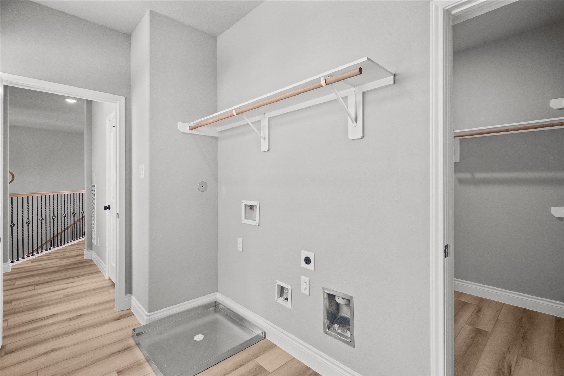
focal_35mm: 16
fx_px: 251
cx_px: 282
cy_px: 188
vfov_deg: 73.7
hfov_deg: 96.7
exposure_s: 1/25
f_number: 10
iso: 2000
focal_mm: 16
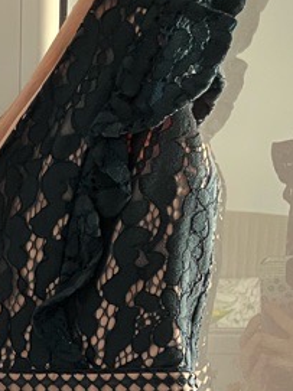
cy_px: 478
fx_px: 1084
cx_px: -165
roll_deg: +0.9
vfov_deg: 19.2
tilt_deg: -9.8
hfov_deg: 14.2
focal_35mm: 96
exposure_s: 1/60
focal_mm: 5.1
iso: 320
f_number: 1.6
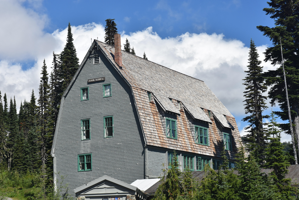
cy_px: 100
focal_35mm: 82
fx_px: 685
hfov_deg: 24.6
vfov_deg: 16.6
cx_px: 150
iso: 320
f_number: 11
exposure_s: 1/500
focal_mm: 55
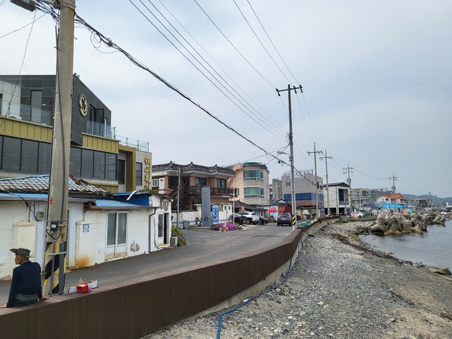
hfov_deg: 67.3
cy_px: 170
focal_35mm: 26
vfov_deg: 53.1
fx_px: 339
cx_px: 226
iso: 50
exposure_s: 1/3647
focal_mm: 4.25
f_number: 1.8
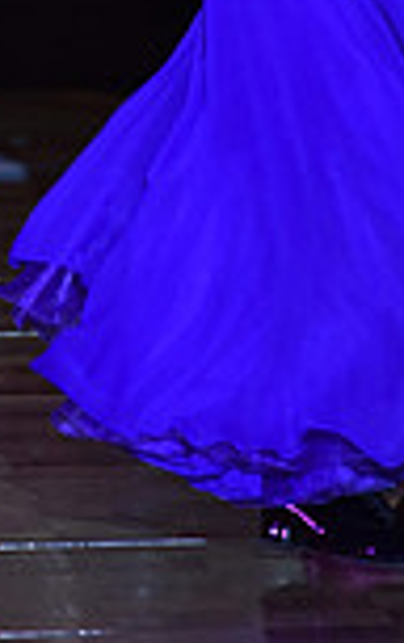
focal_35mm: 771
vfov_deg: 2.7
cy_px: -290
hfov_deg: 1.7
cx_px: 213
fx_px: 13544
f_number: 3.5
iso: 2000
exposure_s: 1/250
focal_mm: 200
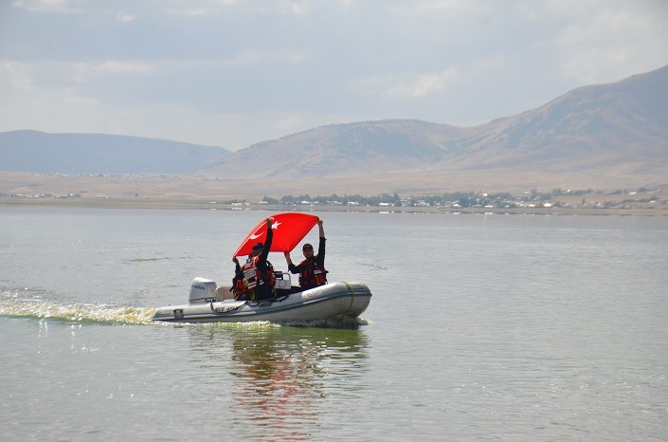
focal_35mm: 120
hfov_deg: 17.1
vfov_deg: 11.4
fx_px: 2221
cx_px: 334
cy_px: 221
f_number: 9
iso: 100
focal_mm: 80
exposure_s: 1/320
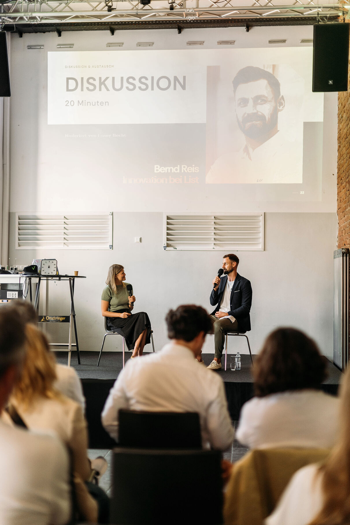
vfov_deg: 39.6
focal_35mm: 50
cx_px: 175
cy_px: 262
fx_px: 729
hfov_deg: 27.0
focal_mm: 50
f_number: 1.8
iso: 640
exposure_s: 1/500
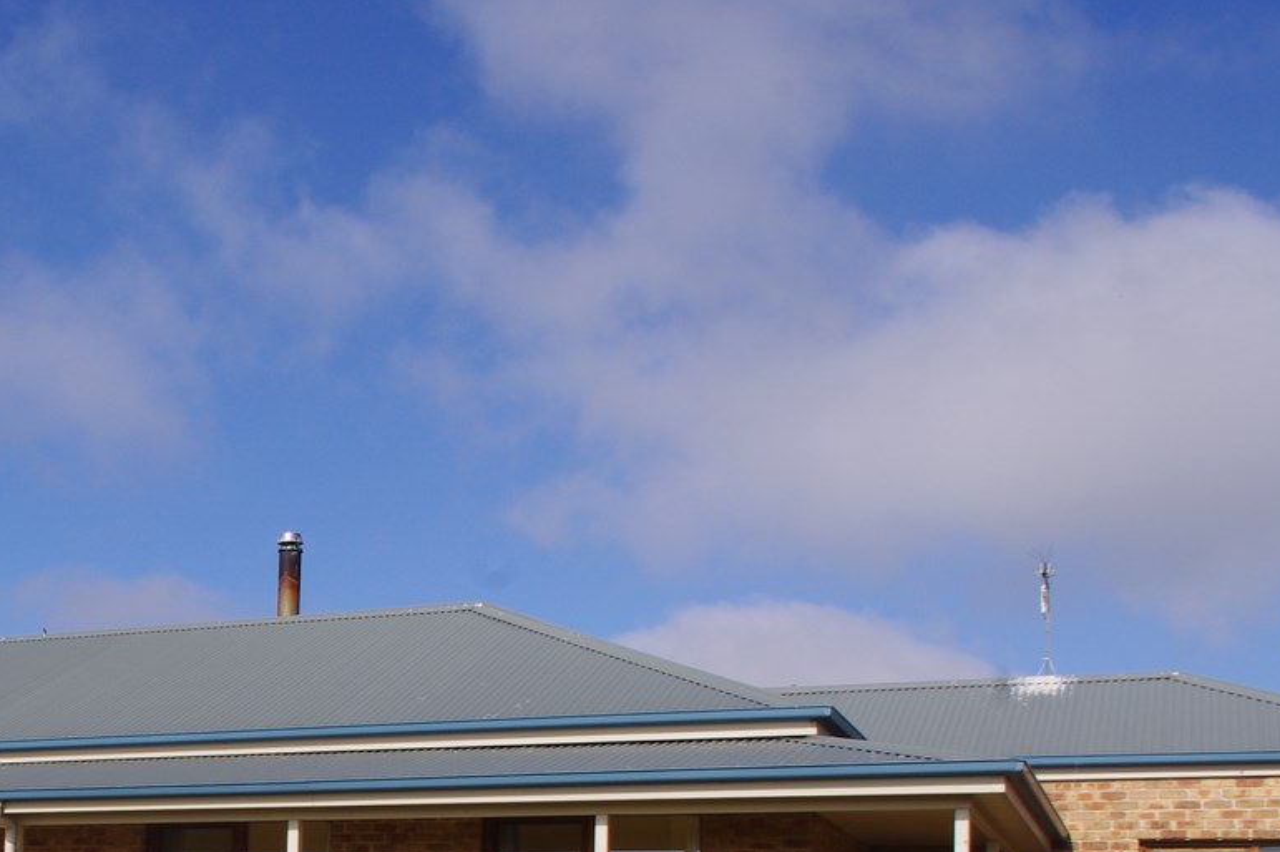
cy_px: 879
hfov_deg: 33.6
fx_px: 1990
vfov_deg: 23.0
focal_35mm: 56
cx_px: 103
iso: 200
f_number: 11
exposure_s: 1/250
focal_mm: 18
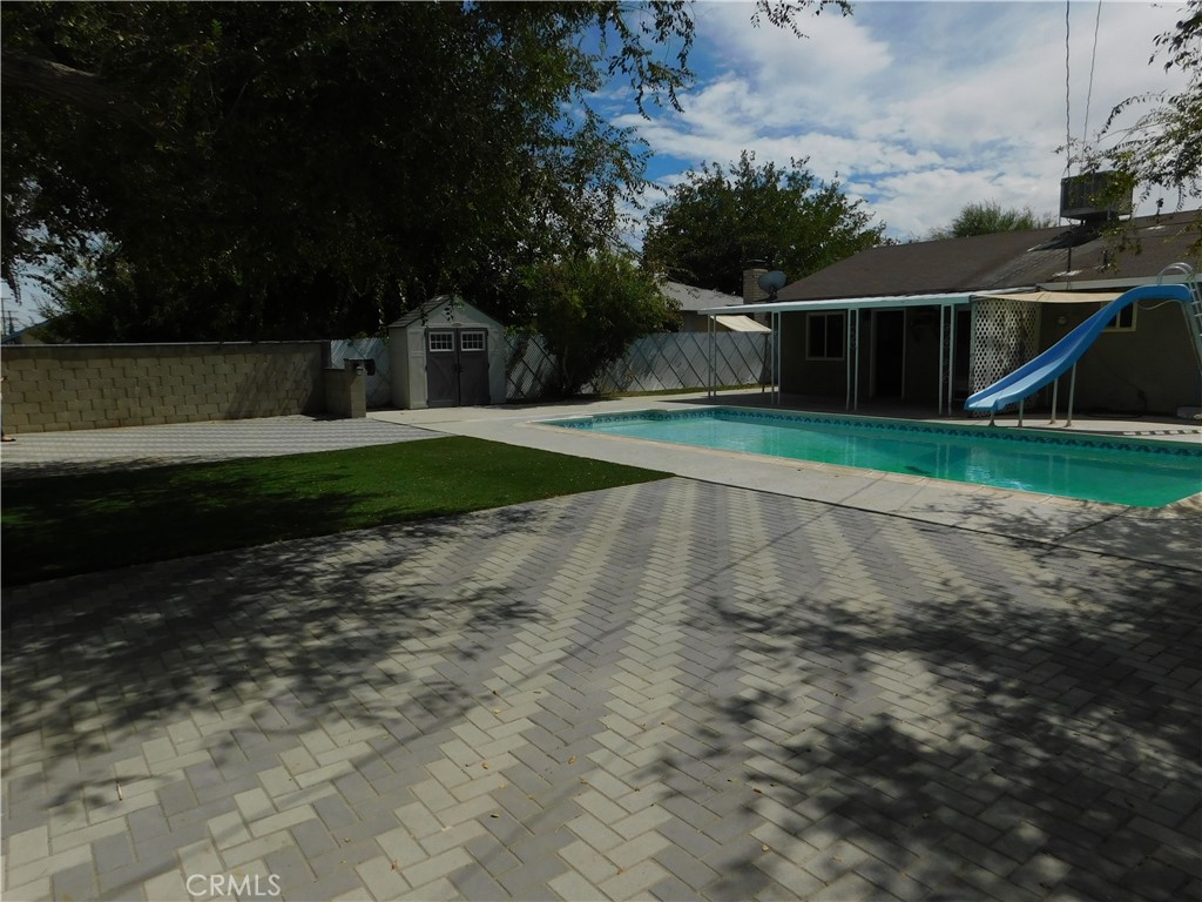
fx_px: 799
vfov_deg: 58.9
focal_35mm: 23
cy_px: 451
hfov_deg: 73.9
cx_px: 601
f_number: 6
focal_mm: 4
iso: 125
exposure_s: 1/1250
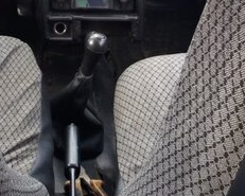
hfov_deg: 23.9
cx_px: 36
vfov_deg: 18.3
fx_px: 566
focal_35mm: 78
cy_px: -63
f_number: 1.9
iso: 80
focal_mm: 3.7
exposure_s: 1/50
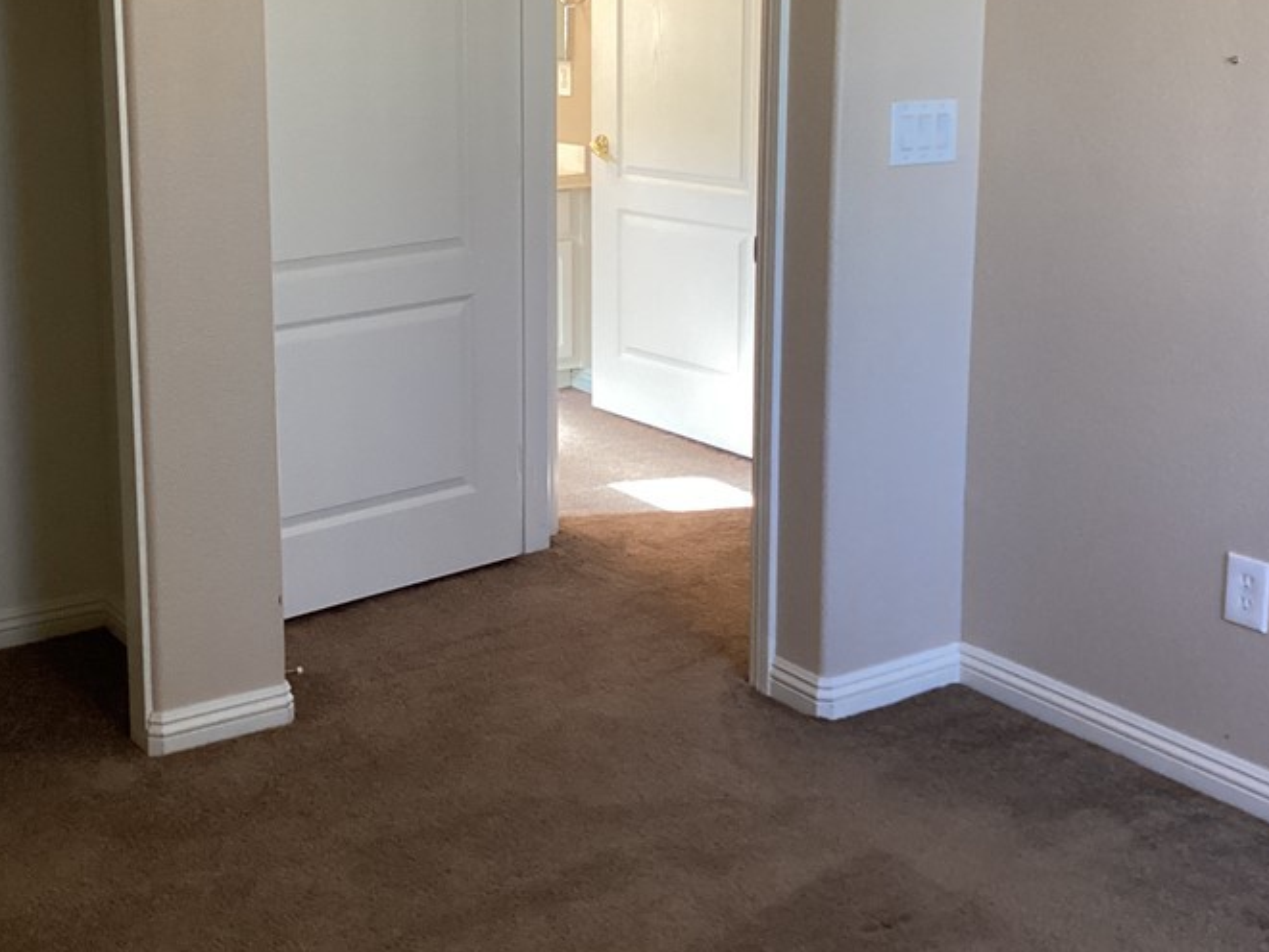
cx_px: 346
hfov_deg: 38.8
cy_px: 280
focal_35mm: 48
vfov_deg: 29.9
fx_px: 1760
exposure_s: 1/60
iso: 320
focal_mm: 3.3
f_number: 2.4
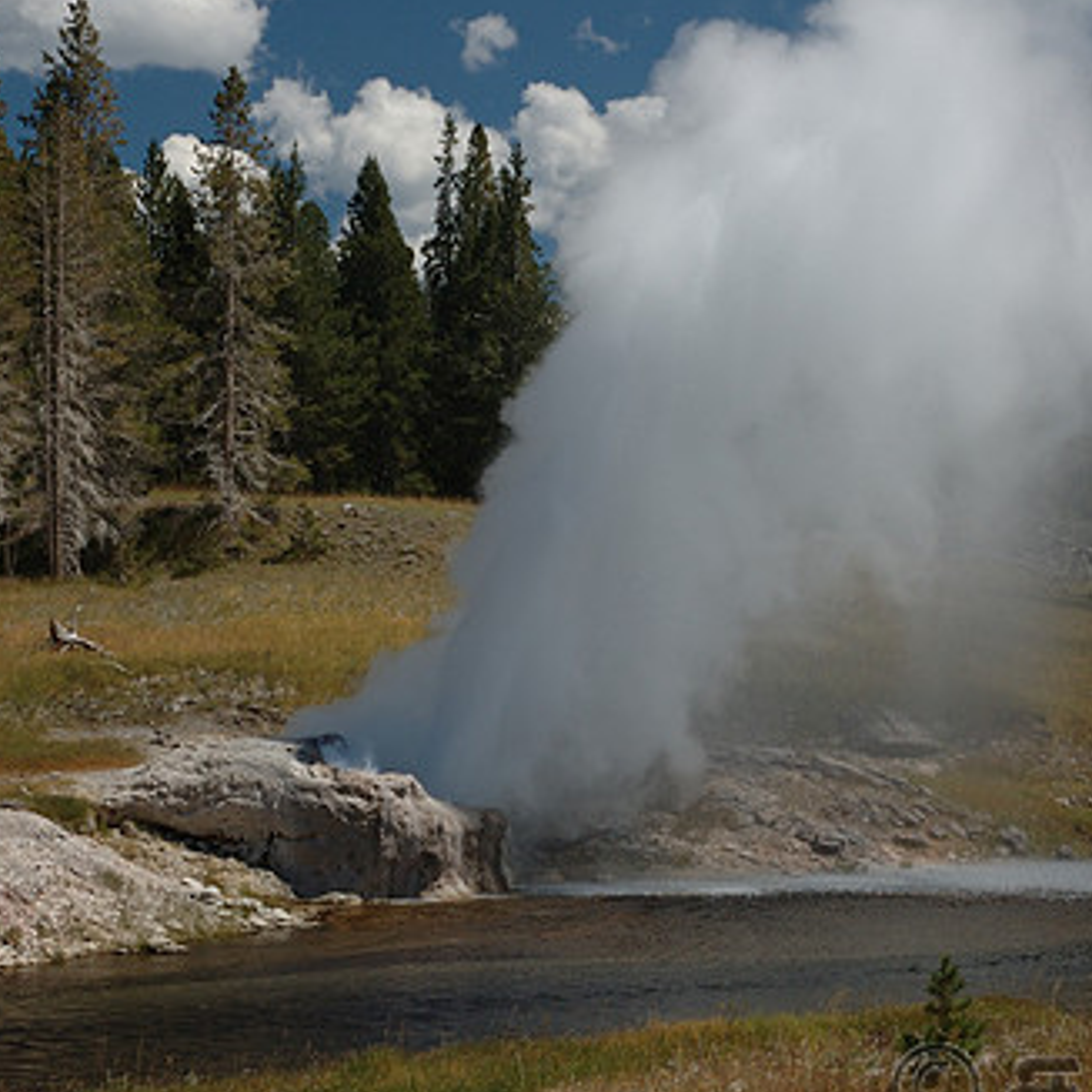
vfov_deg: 20.2
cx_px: 544
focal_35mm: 86
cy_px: 628
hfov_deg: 20.2
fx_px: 3069
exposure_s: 1/250
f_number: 8
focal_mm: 38
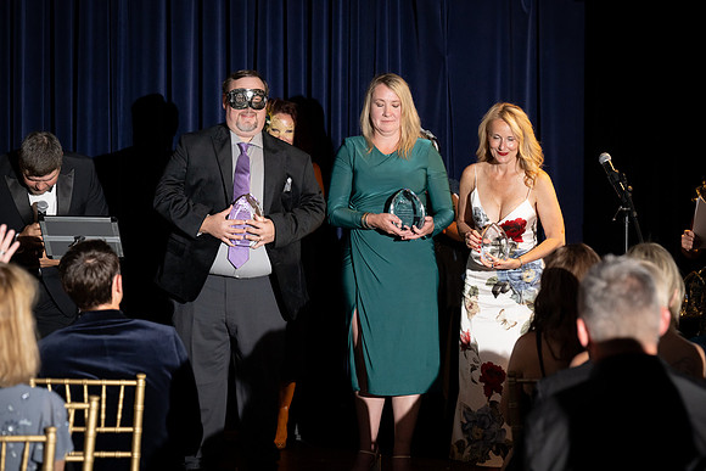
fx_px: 2413
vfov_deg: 11.2
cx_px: 353
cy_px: 236
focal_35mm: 123
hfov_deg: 16.6
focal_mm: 123
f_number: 5
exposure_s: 1/200
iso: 2500
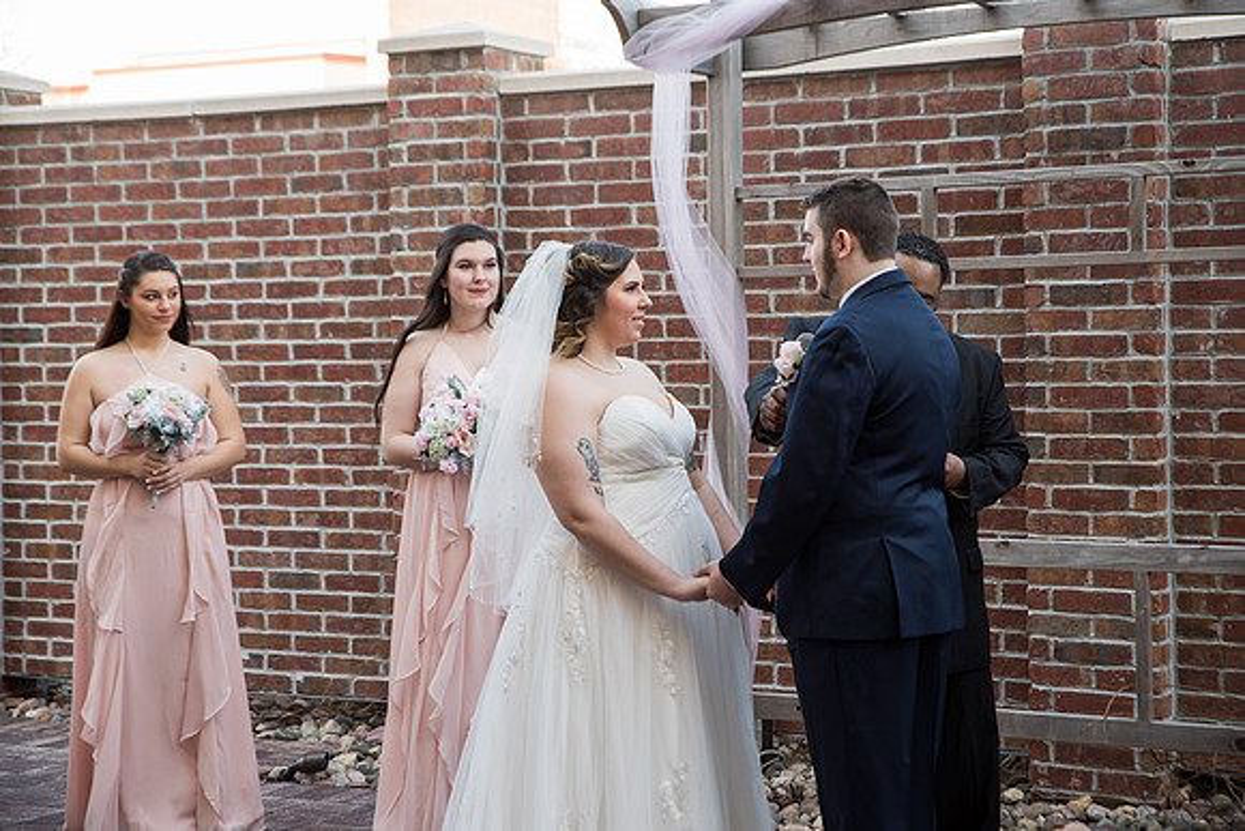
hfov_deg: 28.8
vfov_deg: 19.5
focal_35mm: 70
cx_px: 622
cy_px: 416
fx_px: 2421
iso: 250
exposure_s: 1/200
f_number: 3.5
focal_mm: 70
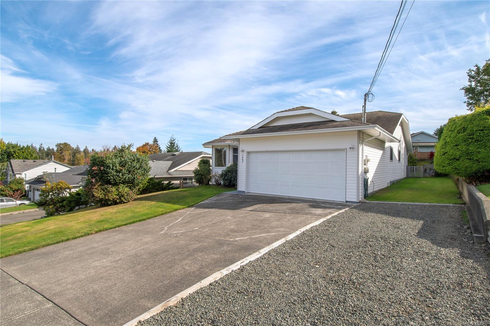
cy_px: 163
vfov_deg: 67.4
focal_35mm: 18
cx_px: 245
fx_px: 245
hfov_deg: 90.0
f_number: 11
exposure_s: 1/500
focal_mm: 12
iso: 320
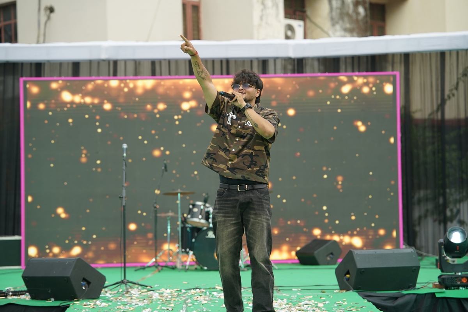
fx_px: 1209
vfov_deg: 14.7
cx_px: 234
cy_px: 156
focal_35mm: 93
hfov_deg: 21.9
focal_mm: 93
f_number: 2.8
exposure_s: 1/320
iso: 400
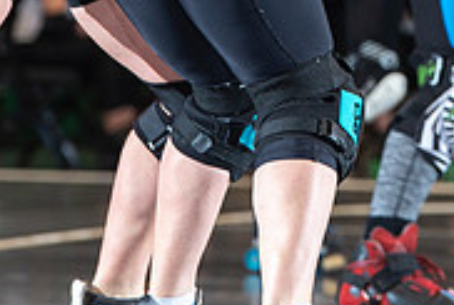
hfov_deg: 3.5
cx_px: 452
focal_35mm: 588
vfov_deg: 2.3
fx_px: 7427
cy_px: -156
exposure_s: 1/160
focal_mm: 185
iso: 500
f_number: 5.6
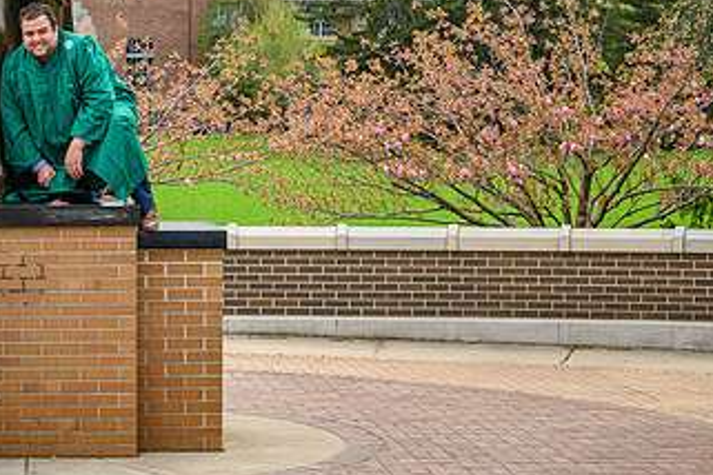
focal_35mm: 127
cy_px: 74
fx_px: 2515
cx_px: 133
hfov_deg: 16.0
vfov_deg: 10.8
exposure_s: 1/800
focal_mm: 70
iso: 400
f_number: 5.6
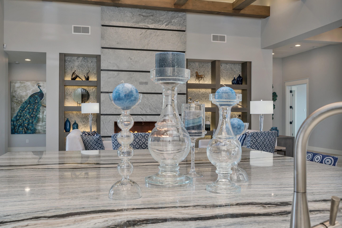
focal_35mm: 35
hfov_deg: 54.4
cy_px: 114
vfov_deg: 37.9
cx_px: 171
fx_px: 332
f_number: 8
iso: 100
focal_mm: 35
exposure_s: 1/3
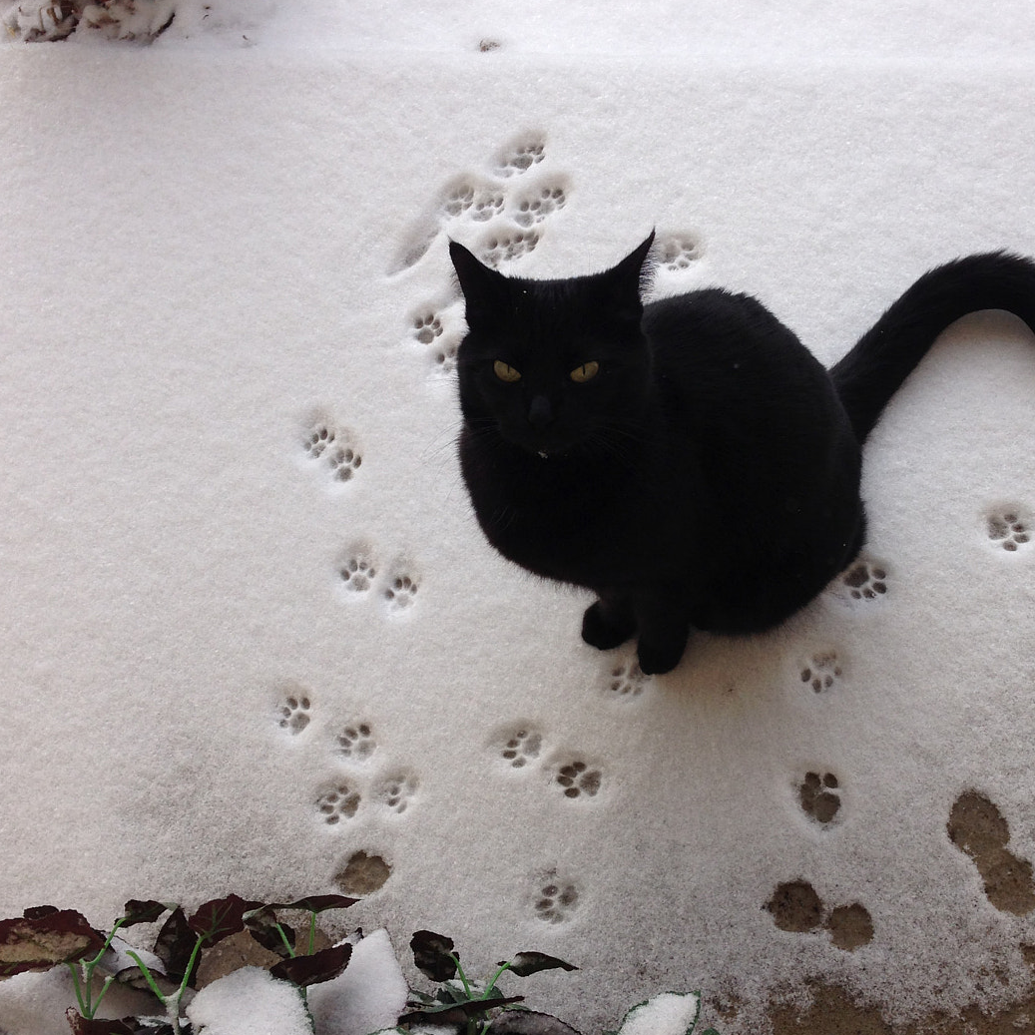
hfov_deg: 37.5
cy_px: 554
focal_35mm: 45
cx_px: 588
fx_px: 1522
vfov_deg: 37.5
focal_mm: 4.12
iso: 50
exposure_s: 1/1043
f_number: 2.4
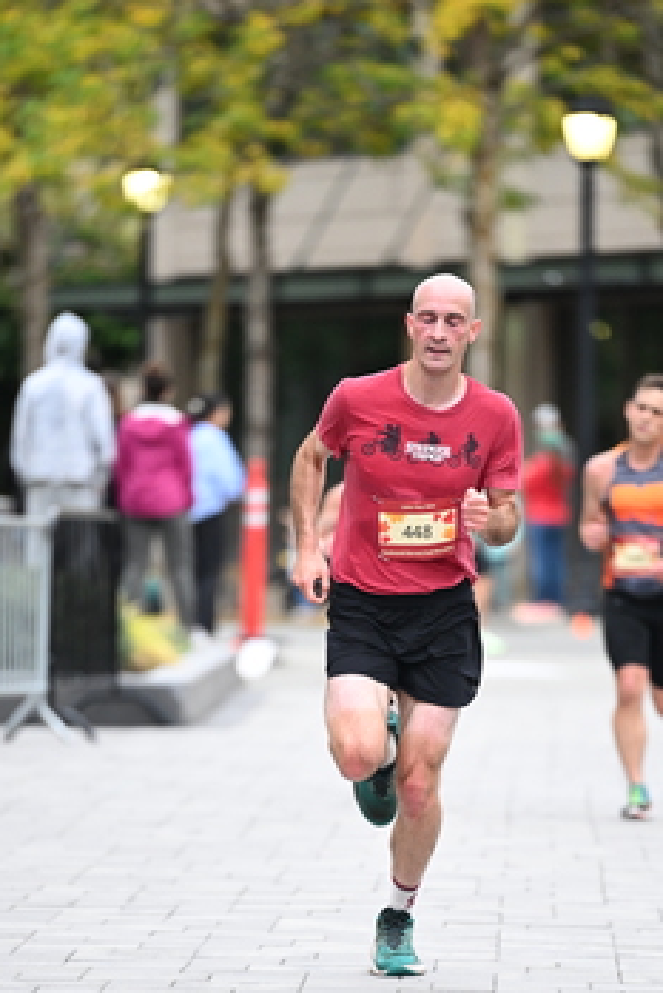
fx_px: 8693
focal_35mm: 315
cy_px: 743
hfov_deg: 4.4
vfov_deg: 6.5
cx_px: 417
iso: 1600
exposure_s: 1/800
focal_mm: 200
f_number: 2.8
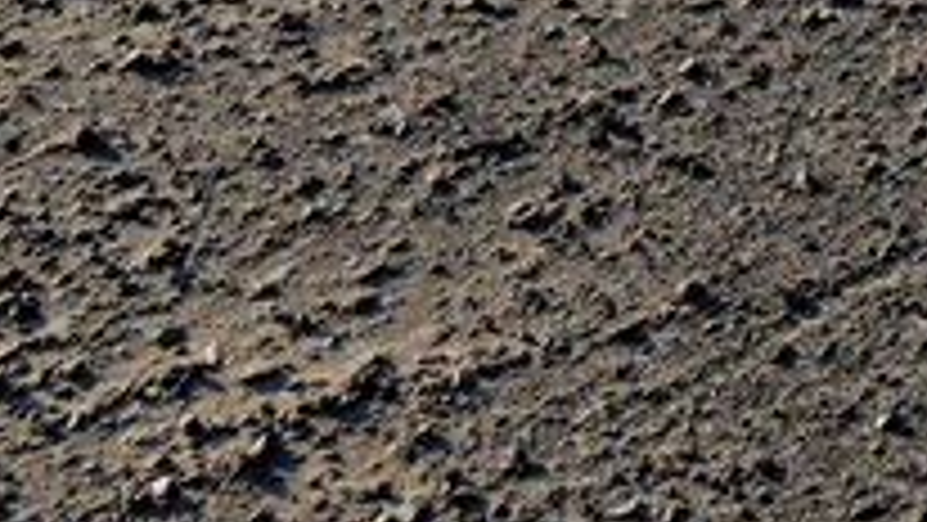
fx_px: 5409
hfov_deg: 8.5
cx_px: 2583
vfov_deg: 4.8
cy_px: -1825
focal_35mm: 220
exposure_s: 1/125
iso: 100
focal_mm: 18
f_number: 8
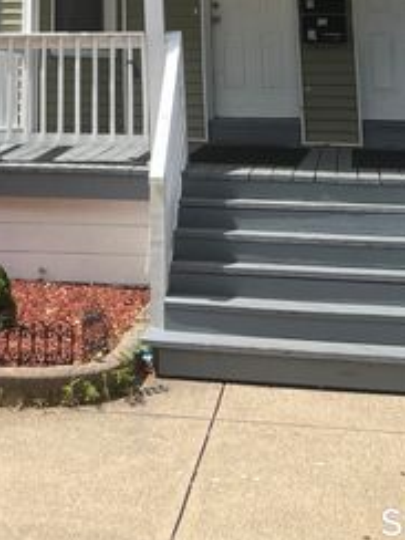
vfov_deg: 23.7
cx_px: 51
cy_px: -187
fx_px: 1108
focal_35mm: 71
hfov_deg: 20.4
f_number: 1.5
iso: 50
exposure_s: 1/2513
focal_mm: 5.7
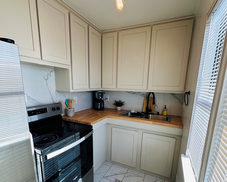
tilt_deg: -11.3
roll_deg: -1.3
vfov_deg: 69.9
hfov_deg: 83.3
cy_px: 112
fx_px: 128
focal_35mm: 19
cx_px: 112
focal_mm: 2.22
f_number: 2.2
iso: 40
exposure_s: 1/138
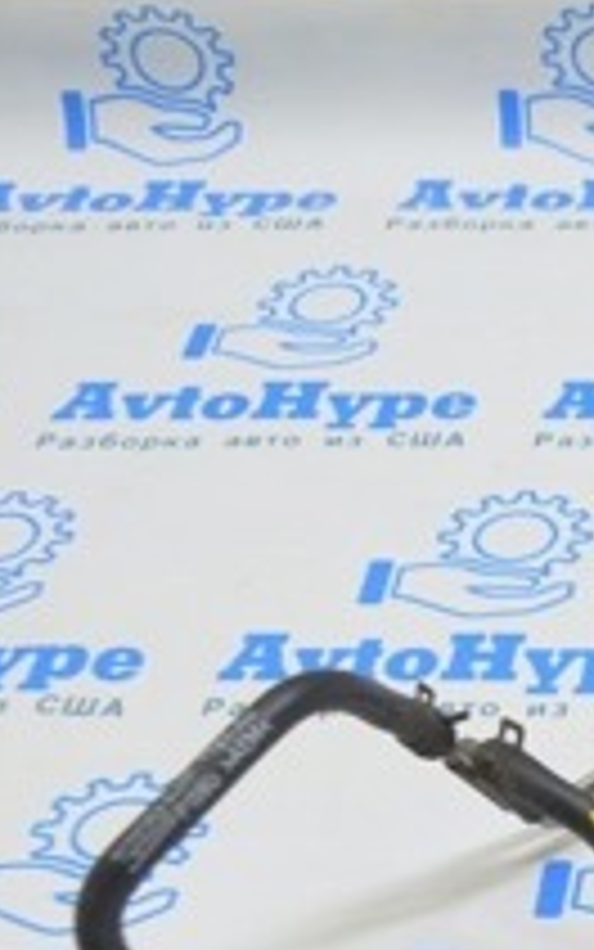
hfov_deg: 11.1
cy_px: 903
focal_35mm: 107
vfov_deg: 19.1
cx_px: 1206
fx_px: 2758
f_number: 5.6
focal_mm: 23
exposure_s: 1/20
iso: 400
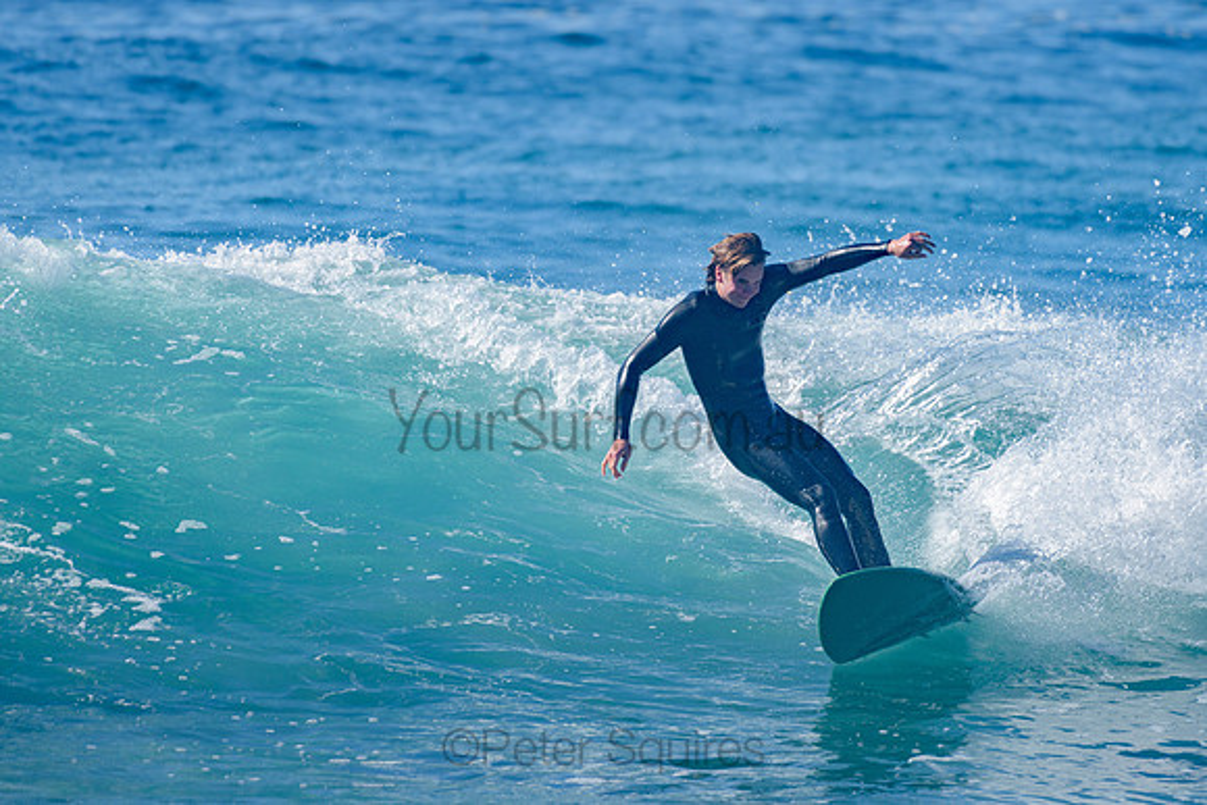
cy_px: 312
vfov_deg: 2.2
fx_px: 20549
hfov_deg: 3.4
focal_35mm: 613
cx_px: 667
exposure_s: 1/2000
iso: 220
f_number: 5.6
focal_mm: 500
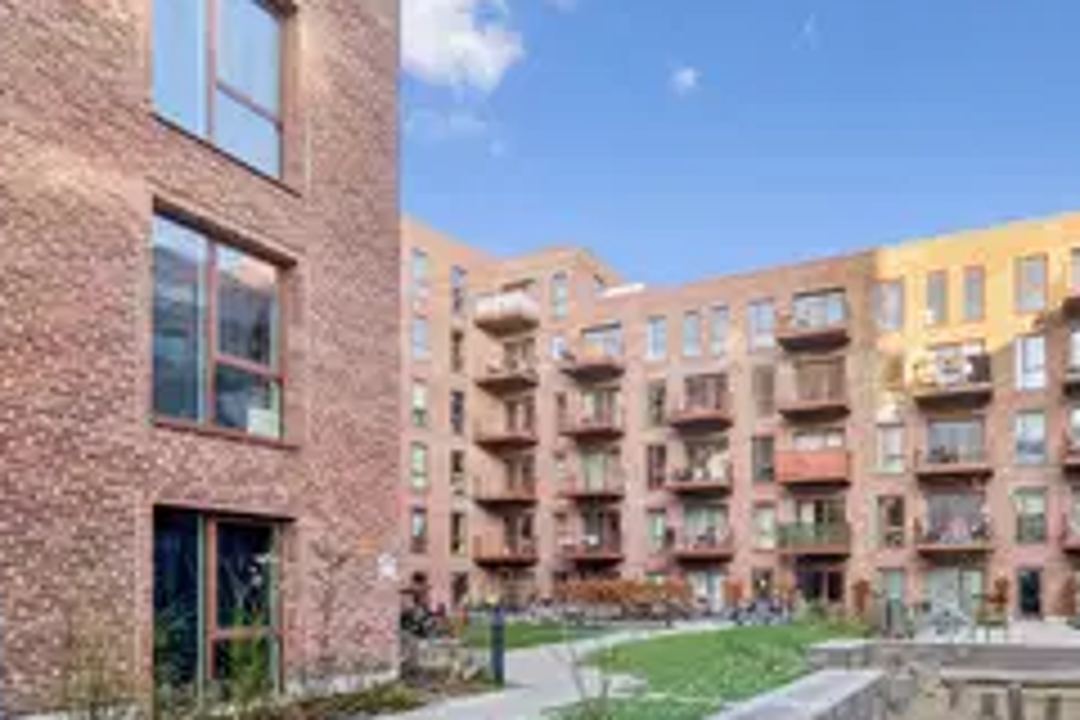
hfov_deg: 77.1
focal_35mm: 21
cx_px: 765
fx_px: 630
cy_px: 554
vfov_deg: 56.1
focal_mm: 12
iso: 320
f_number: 5.6
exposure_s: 1/500
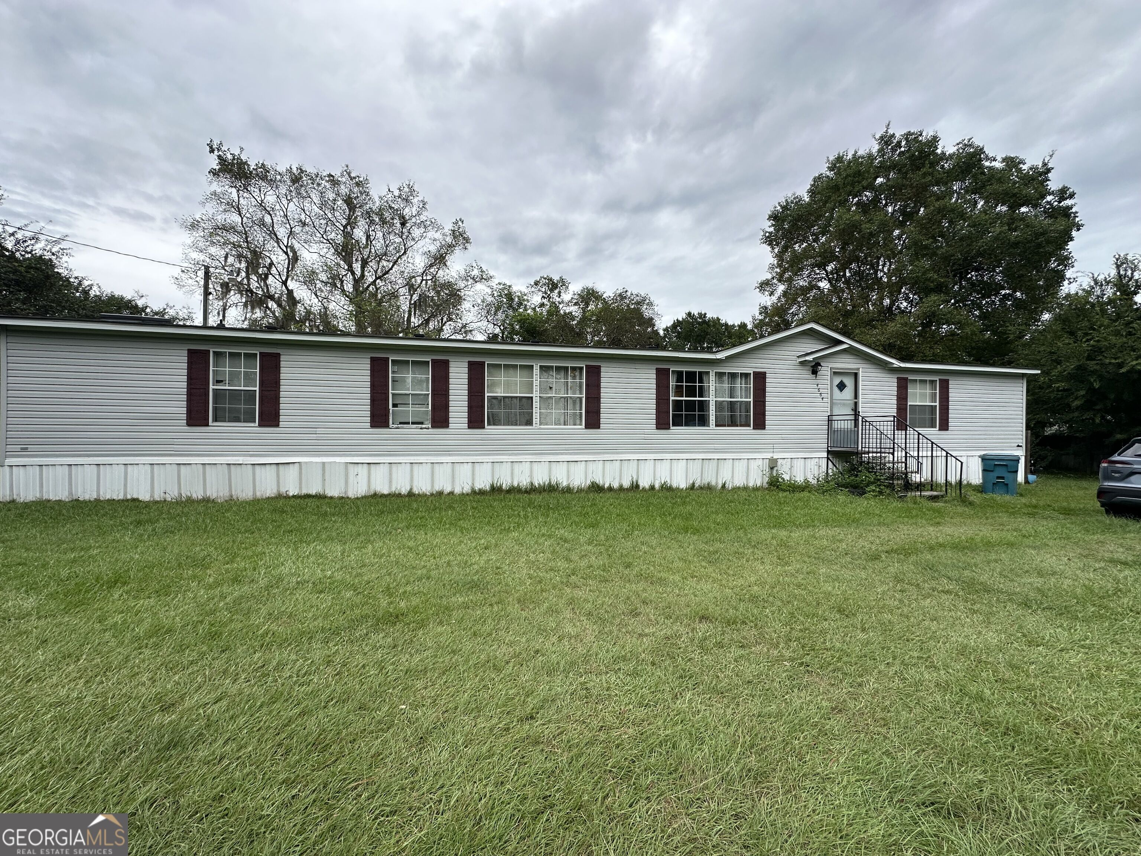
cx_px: 570
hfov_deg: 102.1
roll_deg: -0.7
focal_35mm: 14
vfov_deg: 85.7
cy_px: 428
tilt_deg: +0.6
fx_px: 461
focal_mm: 2.22
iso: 40
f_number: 2.2
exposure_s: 1/818
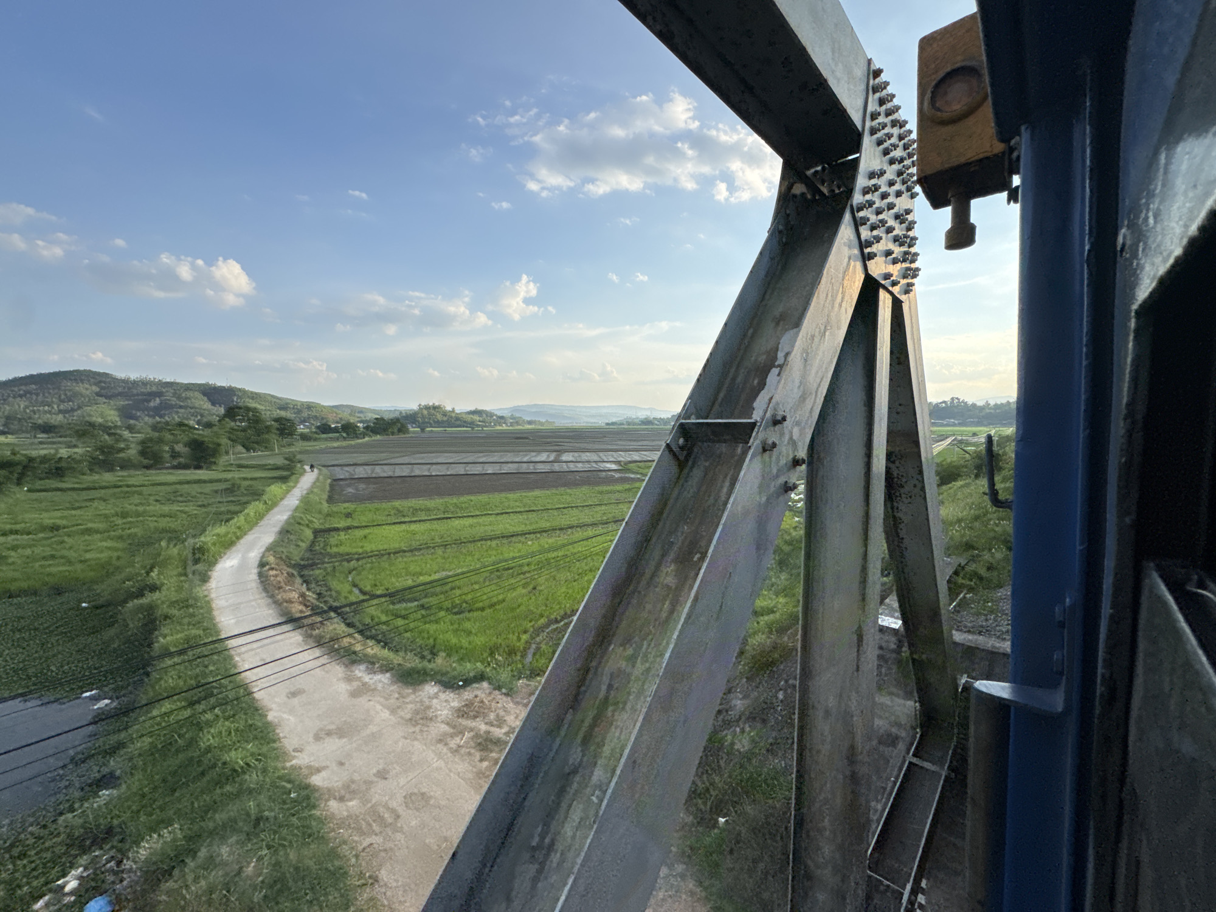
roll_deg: -0.9
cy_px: 456
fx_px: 492
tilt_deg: -6.1
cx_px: 608
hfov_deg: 102.1
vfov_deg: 85.7
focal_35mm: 14
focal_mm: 2.22
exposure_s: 1/1299
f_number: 2.2
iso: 50
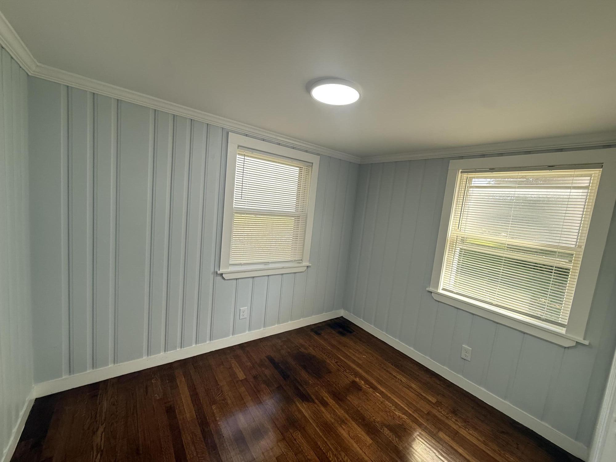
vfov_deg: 85.7
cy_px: 231
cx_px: 308
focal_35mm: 14
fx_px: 249
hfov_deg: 102.1
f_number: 2.2
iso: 200
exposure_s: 1/120
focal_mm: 2.22
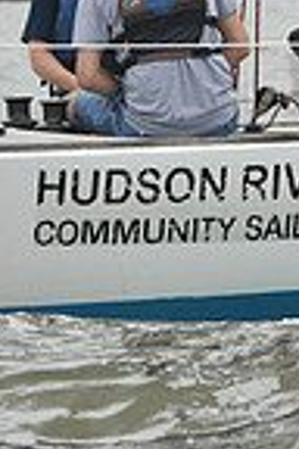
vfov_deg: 4.6
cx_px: 125
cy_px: -86
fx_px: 5606
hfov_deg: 3.1
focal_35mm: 450
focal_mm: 112
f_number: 4.5
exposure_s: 1/1000
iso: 400
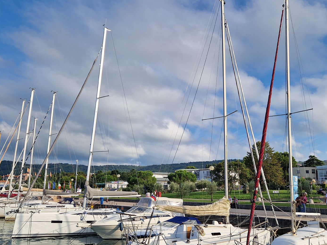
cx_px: 181
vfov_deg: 44.0
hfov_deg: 56.7
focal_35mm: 32
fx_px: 302
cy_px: 142
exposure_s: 1/2072
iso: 50
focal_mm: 5.4
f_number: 1.8
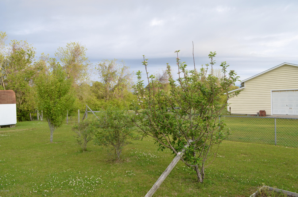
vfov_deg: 47.7
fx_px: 223
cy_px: 98
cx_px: 149
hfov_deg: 67.5
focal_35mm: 27
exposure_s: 1/160
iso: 200
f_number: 6.3
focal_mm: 18
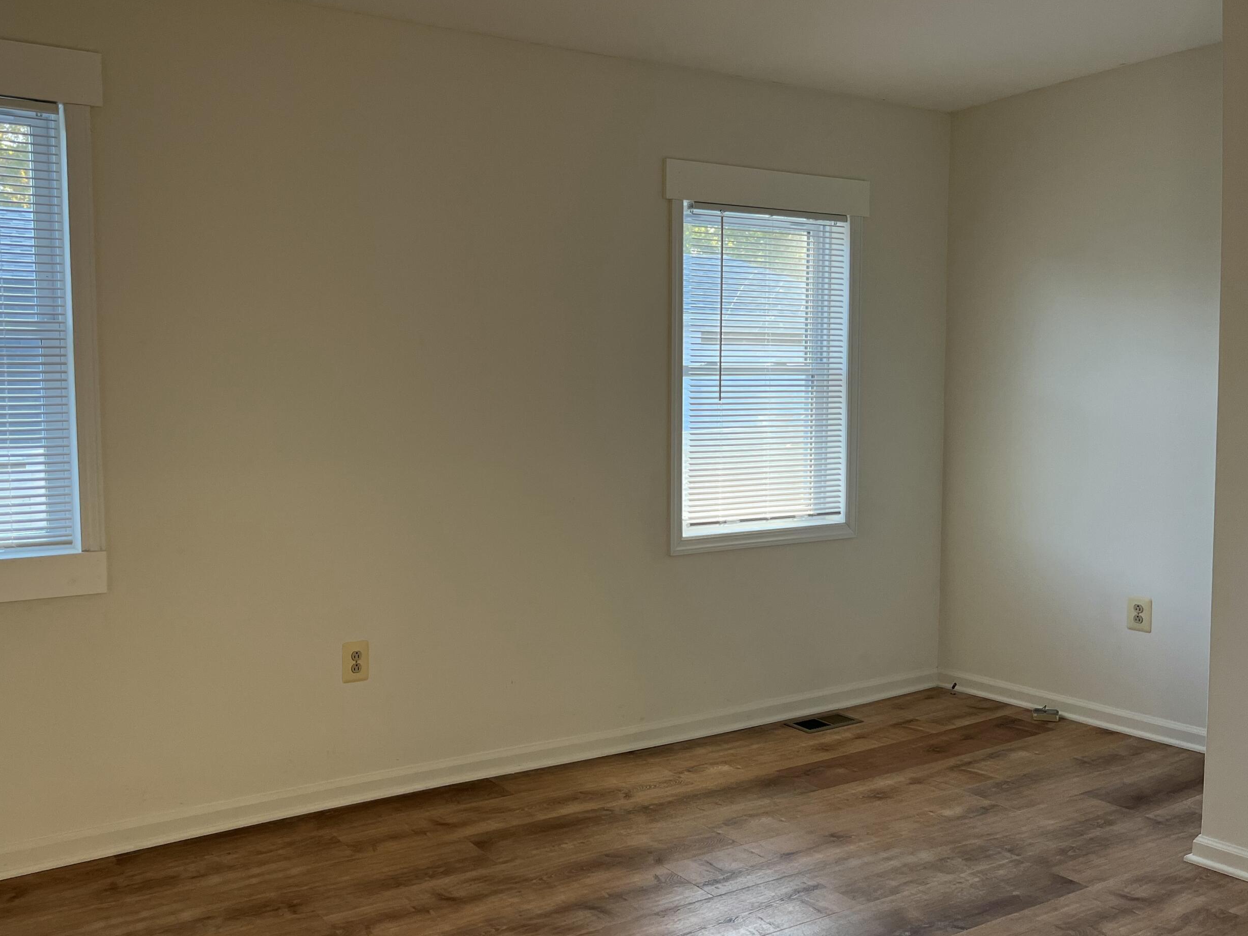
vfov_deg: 44.2
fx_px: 1154
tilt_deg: -4.1
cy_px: 464
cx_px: 504
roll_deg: +0.8
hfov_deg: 56.4
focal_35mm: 32
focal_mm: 5.1
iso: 125
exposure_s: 1/120
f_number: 1.6
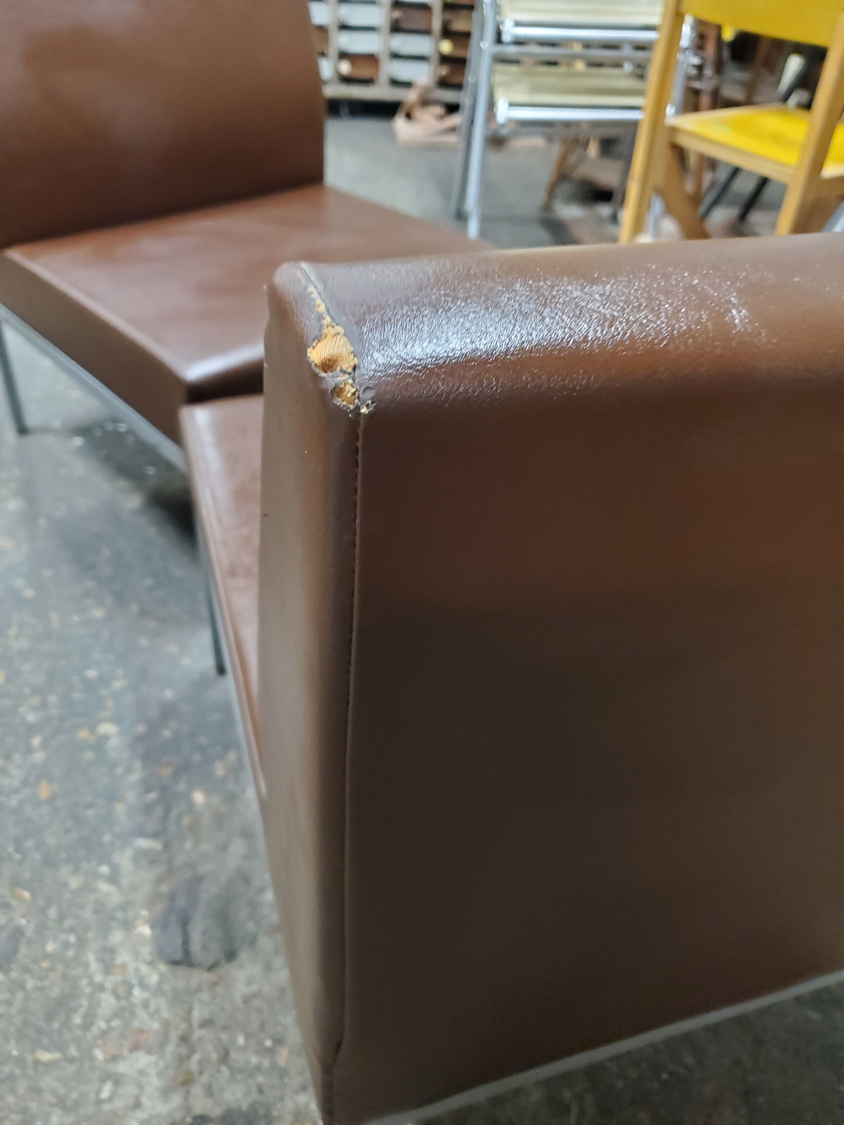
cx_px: 422
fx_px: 845
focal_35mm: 26
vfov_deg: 67.3
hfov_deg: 53.1
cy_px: 562
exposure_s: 1/33
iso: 500
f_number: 1.5
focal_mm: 4.3
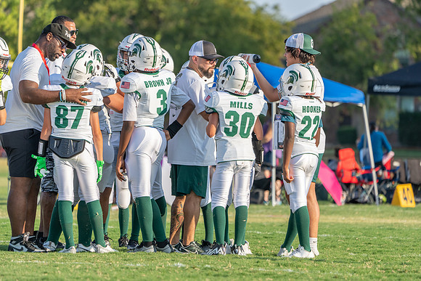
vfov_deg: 4.7
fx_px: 3439
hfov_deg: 7.0
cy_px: 140
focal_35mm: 294
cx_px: 210
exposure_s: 1/800
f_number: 5.6
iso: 250
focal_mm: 294
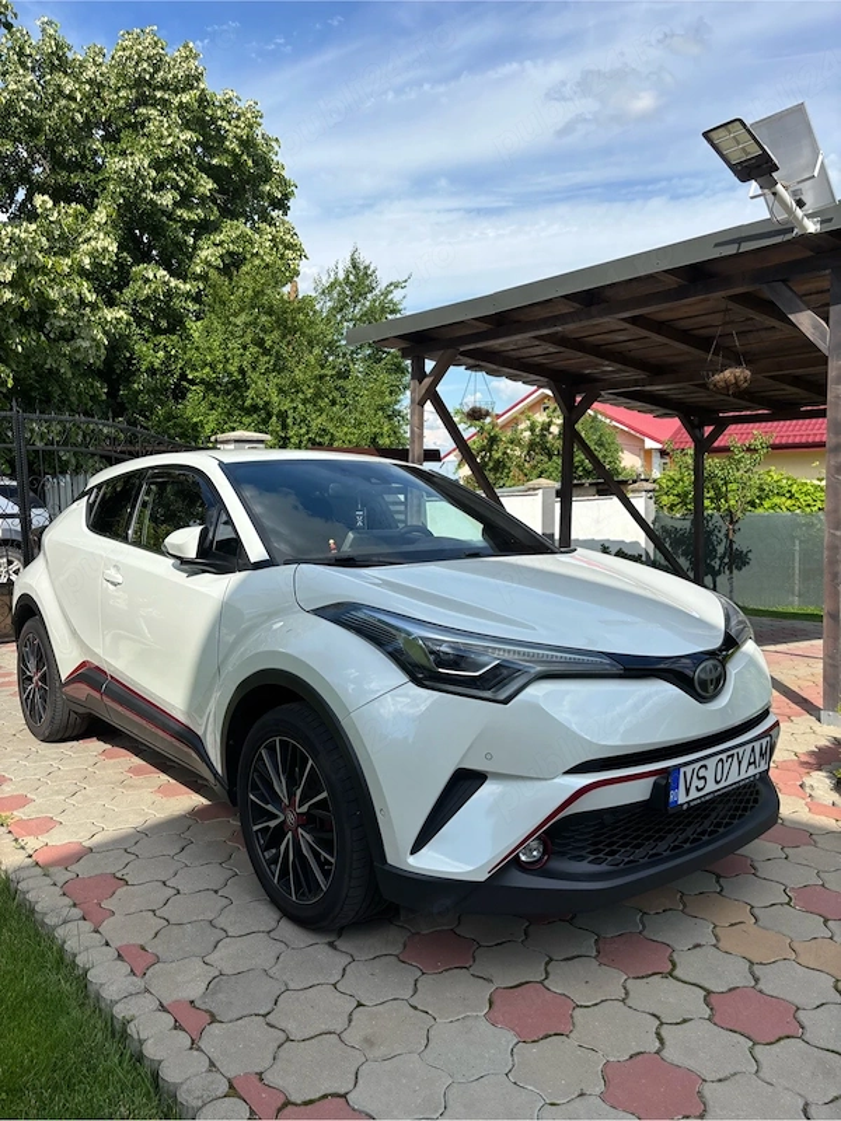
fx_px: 842
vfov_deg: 67.3
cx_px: 420
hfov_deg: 53.1
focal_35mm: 26
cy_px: 560
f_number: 1.6
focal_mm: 5.96
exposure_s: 1/3021
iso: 50
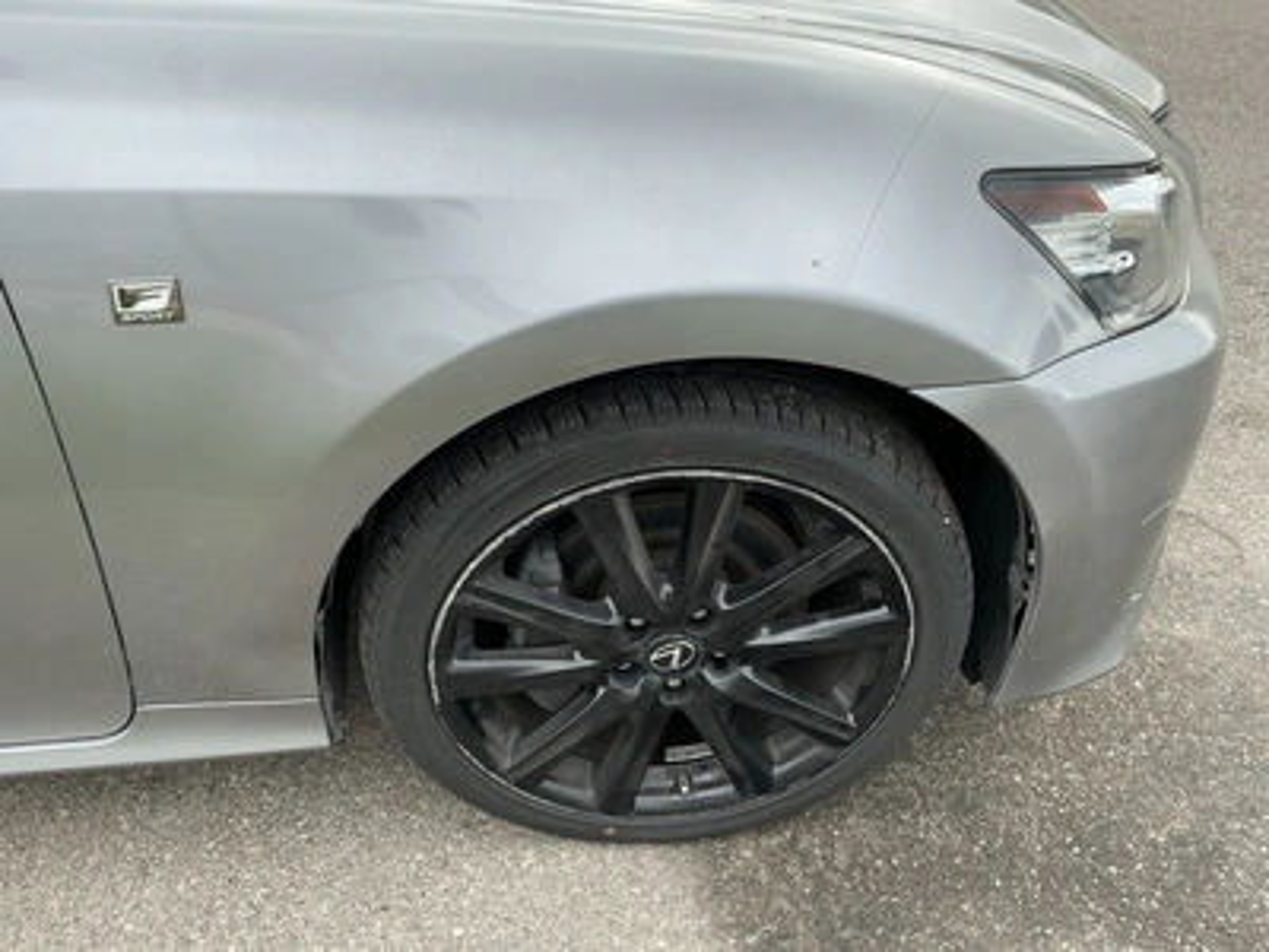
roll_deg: -0.9
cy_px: 476
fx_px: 1026
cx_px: 634
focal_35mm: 28
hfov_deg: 63.4
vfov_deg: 49.7
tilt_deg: -35.8
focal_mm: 3
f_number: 1.8
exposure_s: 1/435
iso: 25
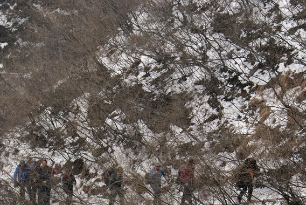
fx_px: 1574
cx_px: 154
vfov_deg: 7.4
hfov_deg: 11.1
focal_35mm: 185
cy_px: 176
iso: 100
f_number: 8
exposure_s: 1/30
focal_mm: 70
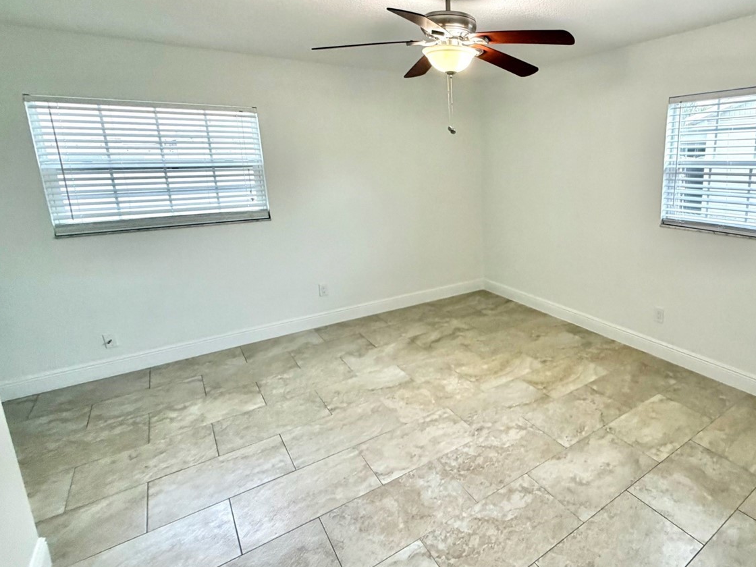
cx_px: 523
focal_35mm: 20
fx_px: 437
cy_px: 246
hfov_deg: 78.2
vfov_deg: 65.7
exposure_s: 1/120
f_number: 2.2
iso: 250
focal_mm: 2.22
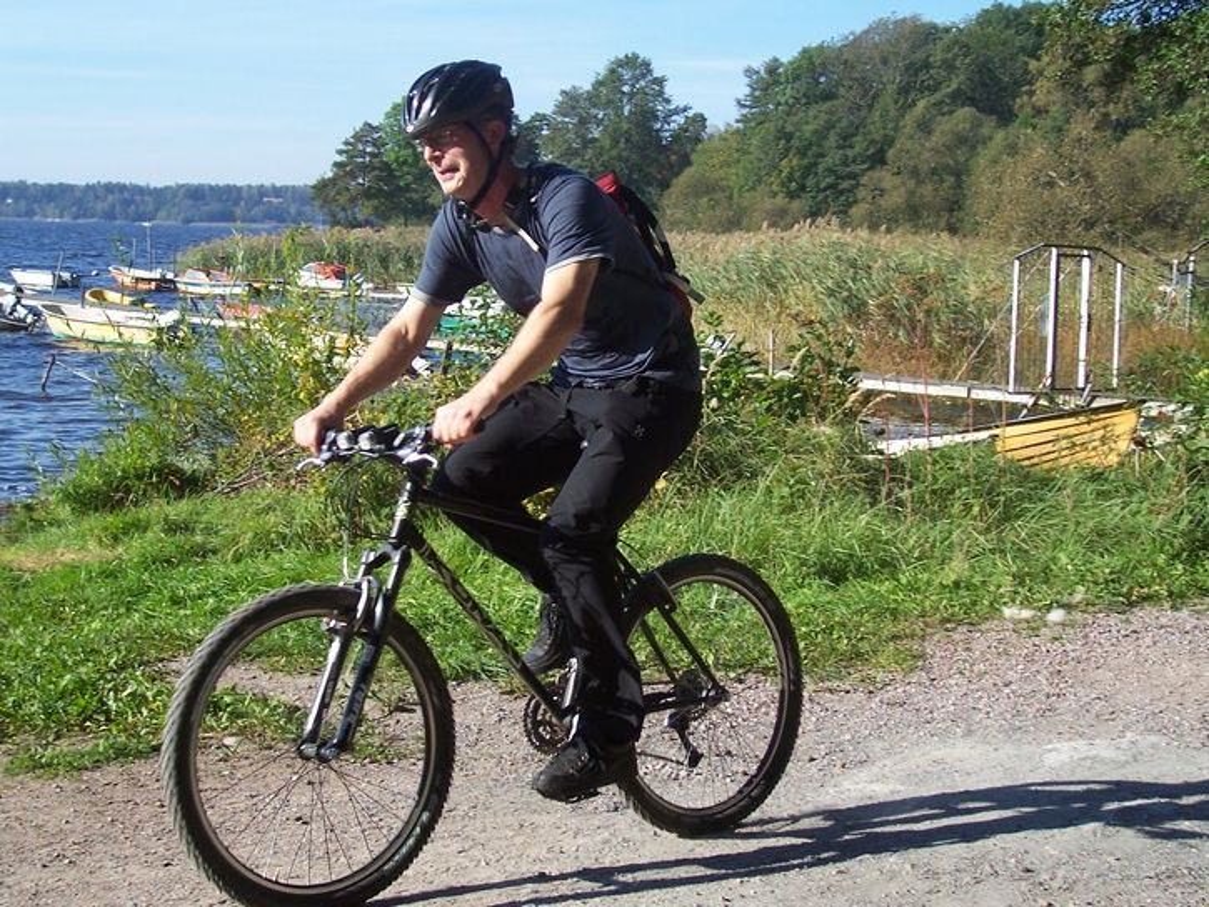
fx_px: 1851
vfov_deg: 27.5
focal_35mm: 53
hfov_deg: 36.2
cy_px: 454
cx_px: 604
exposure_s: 1/750
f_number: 3.4
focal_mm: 8.6
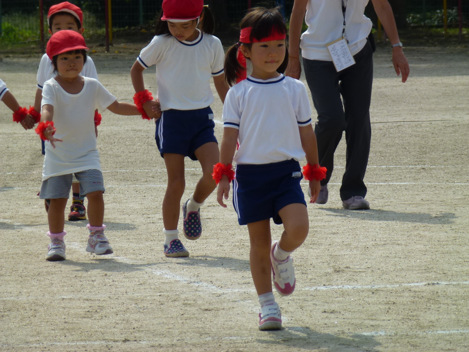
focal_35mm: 384
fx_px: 5203
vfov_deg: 3.9
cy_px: 176
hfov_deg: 5.2
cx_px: 234
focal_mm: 68.8
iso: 100
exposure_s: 1/640
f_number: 5.9
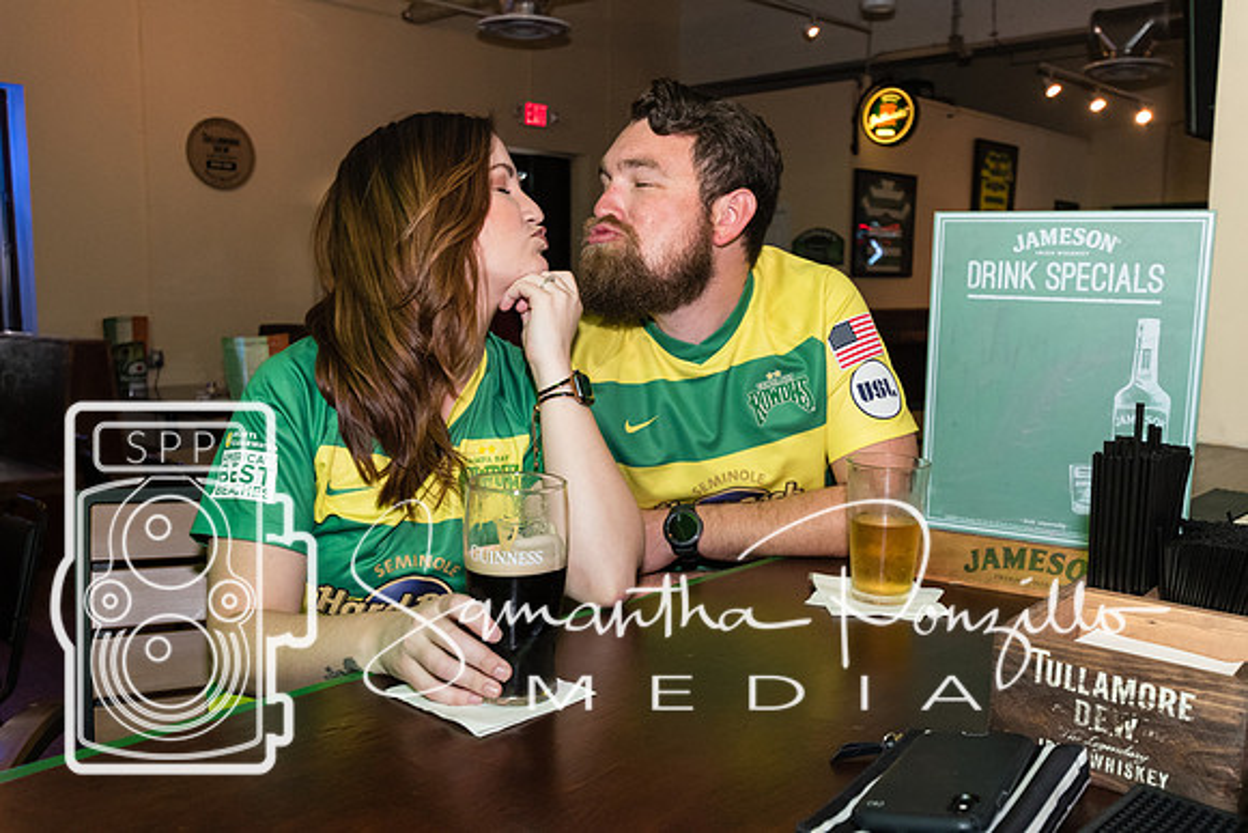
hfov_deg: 58.2
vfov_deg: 40.7
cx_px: 643
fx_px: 1121
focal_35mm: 32
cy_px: 437
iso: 1800
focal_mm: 20
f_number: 3.5
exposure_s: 1/60
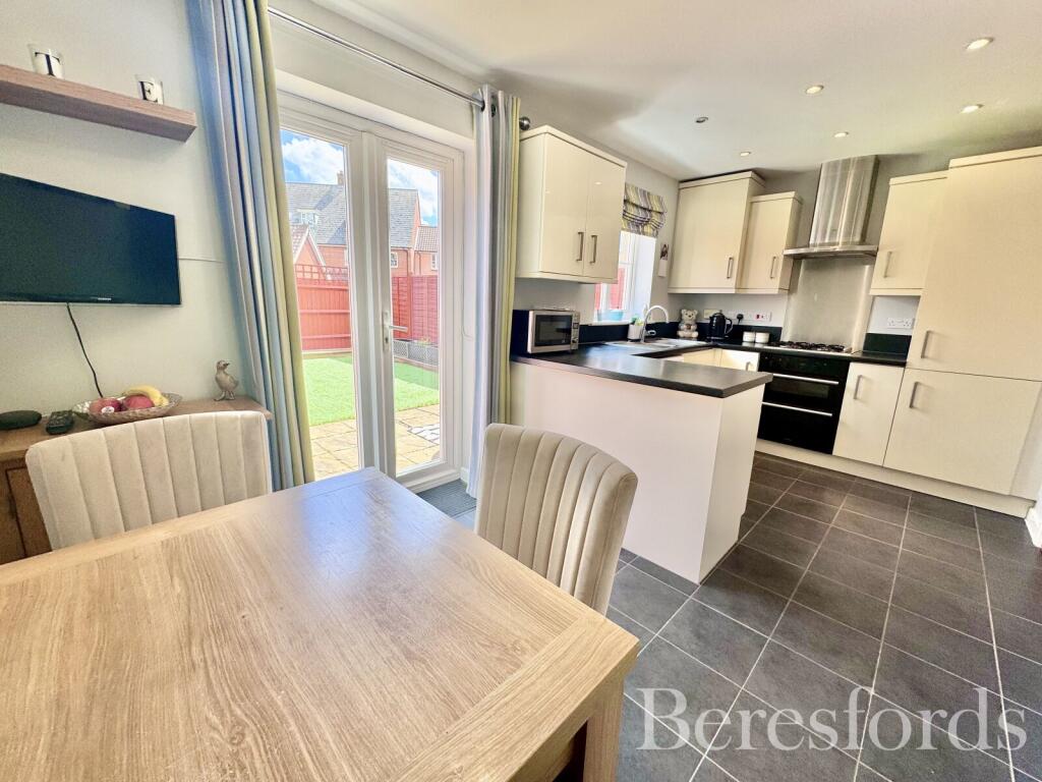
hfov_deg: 102.1
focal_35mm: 14
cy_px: 391
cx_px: 521
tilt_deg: -11.8
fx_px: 421
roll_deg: -1.7
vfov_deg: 85.7
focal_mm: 2.22
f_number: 2.2
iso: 40
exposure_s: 1/148
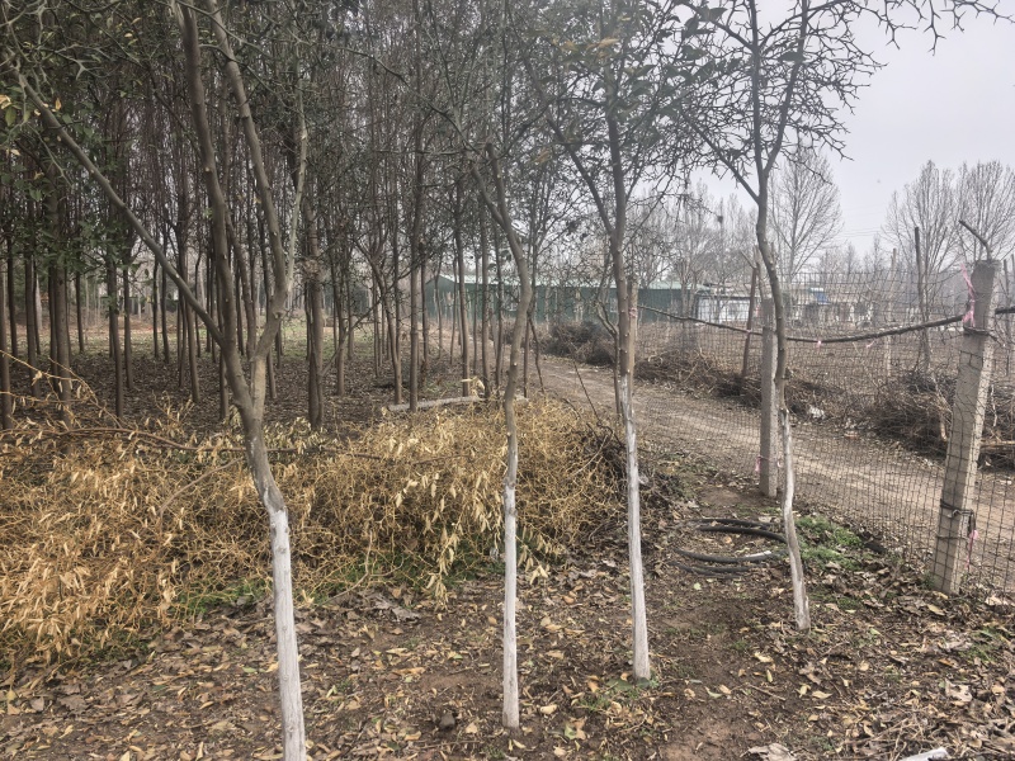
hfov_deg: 71.6
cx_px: 508
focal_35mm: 24
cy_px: 380
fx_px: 704
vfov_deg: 56.8
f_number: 2
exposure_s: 1/511
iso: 50
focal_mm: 6.98
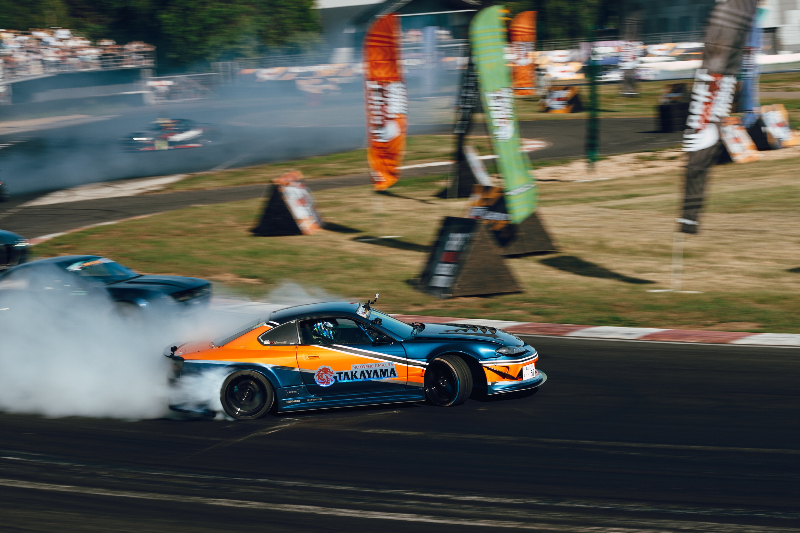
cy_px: 301
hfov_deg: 16.4
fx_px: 2767
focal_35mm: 125
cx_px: 586
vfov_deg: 11.0
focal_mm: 85
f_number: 9
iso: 125
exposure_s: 1/125
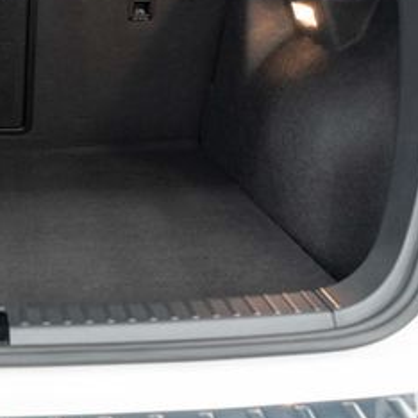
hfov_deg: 24.8
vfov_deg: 25.9
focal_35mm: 65
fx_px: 888
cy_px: 69
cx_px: -32
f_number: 3.2
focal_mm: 28
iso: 800
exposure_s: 1/40
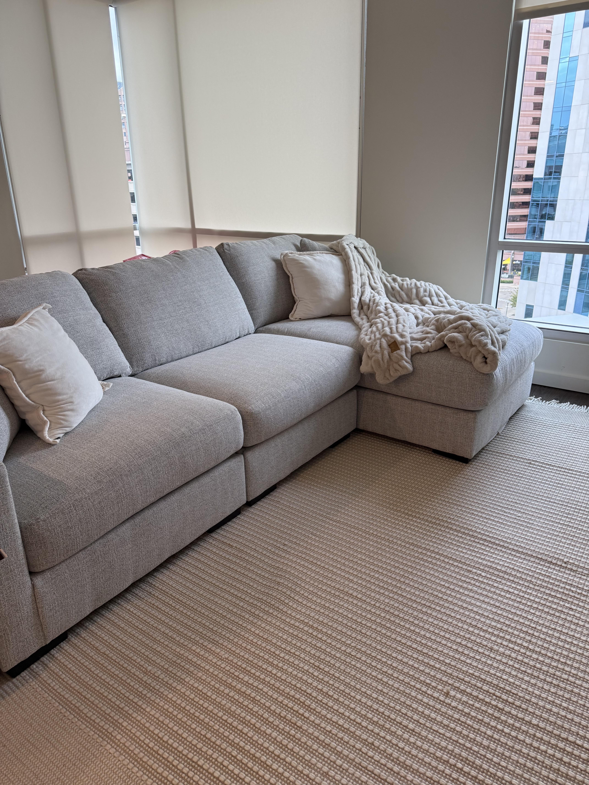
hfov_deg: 56.8
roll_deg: +0.7
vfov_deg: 71.6
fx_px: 544
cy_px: 392
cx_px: 294
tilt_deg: -20.1
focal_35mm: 24
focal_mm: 6.76
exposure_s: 1/120
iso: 160
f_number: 1.78
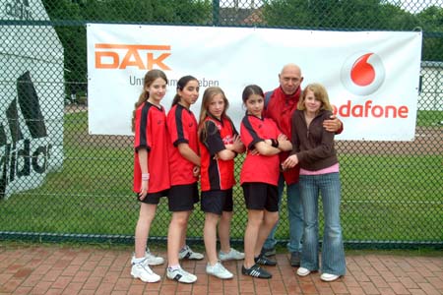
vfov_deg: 35.5
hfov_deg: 51.3
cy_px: 148
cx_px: 222
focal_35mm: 38
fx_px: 461
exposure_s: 1/180
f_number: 6.7
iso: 400
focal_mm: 25
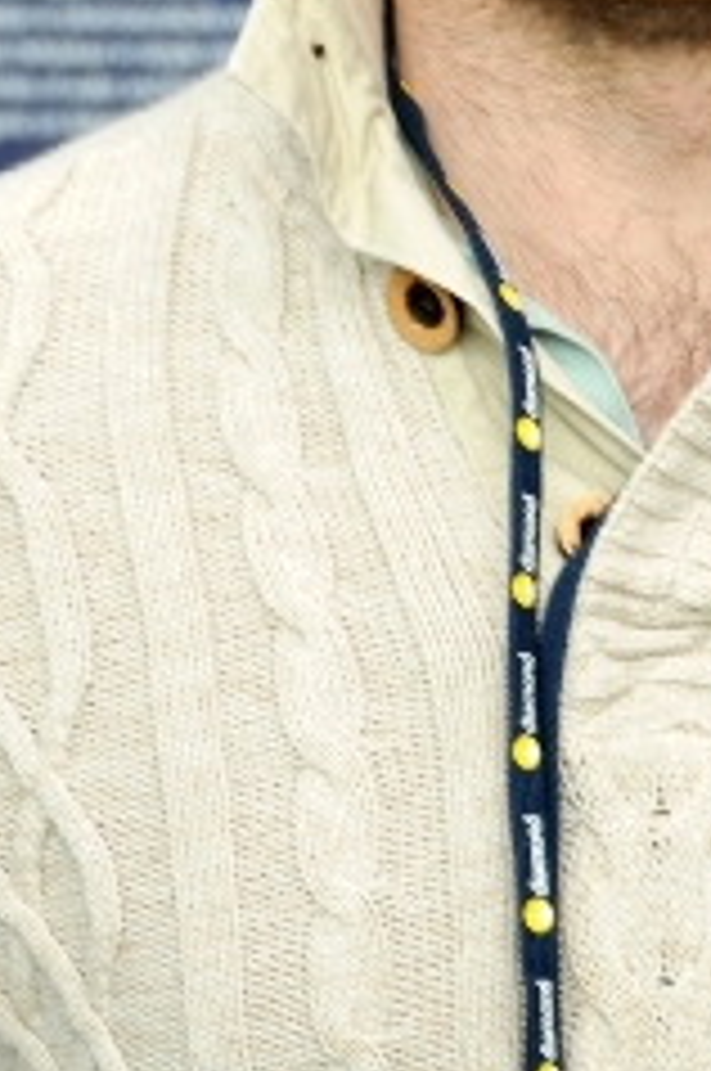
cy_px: 189
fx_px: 6001
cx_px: 655
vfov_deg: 10.2
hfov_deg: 6.8
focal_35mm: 202
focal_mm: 50
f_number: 5.6
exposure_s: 1/40
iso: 320
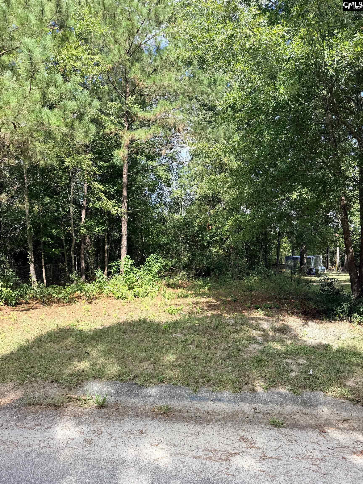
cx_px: 182
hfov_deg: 56.8
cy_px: 242
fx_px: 336
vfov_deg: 71.6
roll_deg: +0.7
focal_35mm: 24
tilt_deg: +1.6
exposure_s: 1/1156
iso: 80
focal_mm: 6.76
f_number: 1.78
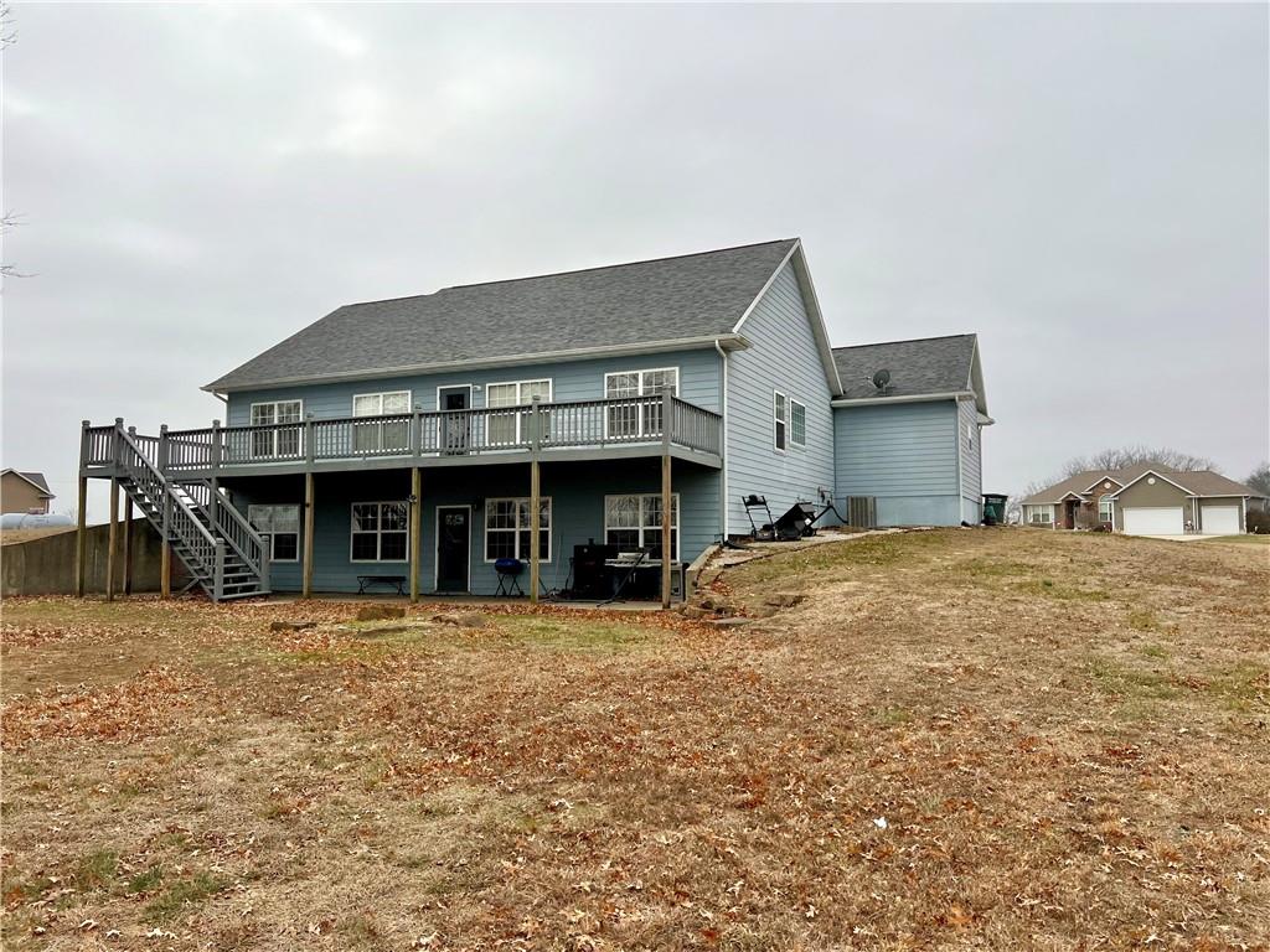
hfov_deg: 67.3
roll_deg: -0.4
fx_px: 954
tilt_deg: +4.2
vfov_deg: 53.1
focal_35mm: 26
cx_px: 635
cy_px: 476
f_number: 1.5
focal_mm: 5.7
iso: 50
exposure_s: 1/6579
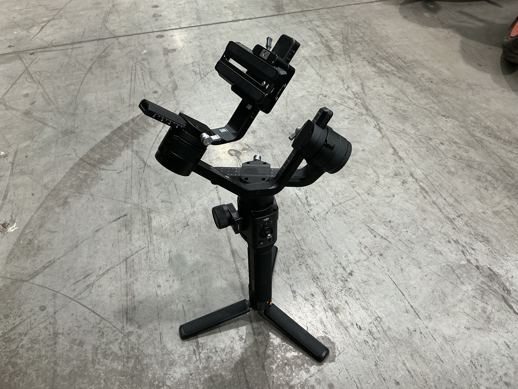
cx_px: 259
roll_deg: +1.3
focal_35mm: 29
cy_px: 194
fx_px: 434
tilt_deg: -41.8
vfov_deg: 48.2
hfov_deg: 61.7
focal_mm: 3
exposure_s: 1/60
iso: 125
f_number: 1.8
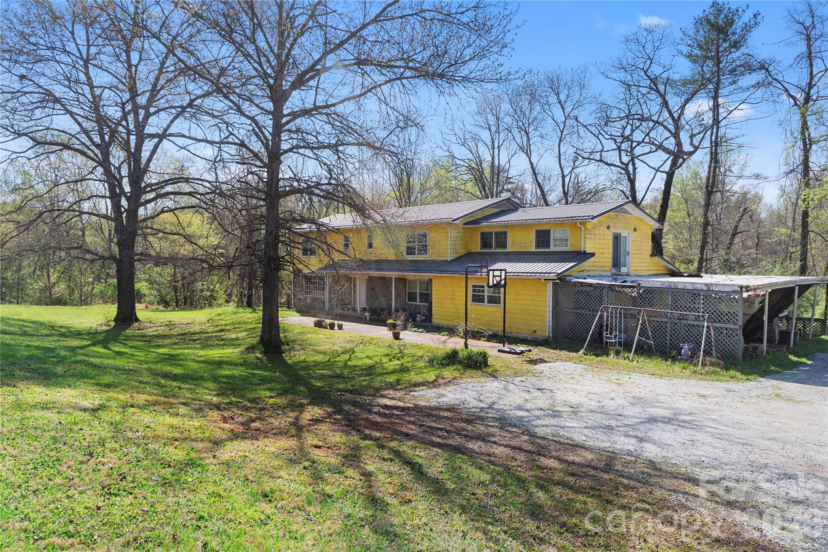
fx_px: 586
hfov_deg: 70.4
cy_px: 276
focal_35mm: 26
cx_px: 414
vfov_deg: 50.4
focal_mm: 17
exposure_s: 1/100
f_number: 9
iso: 250
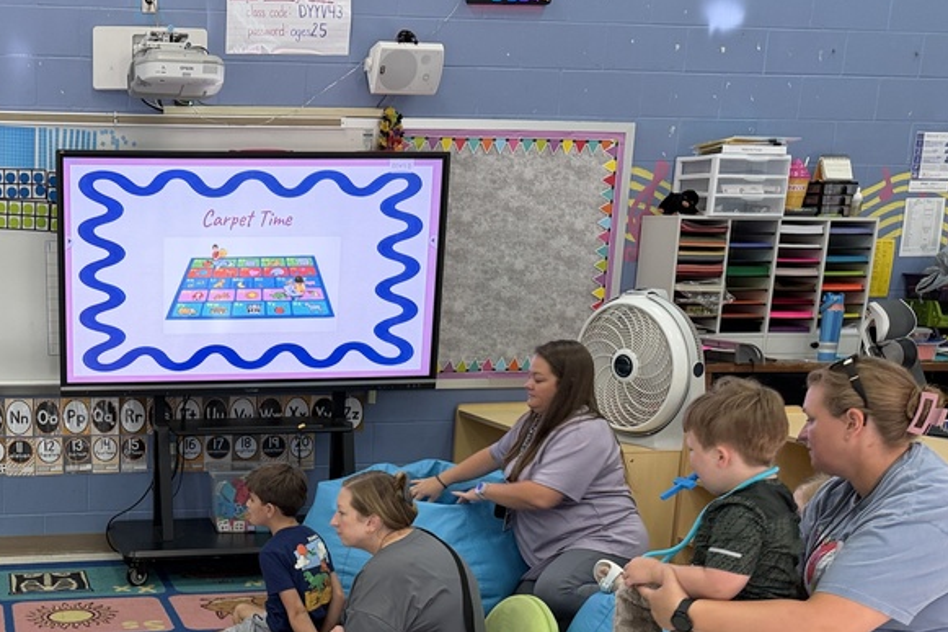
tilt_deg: -11.3
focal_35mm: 44
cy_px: 529
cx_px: 145
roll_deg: -1.6
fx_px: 1158
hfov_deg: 41.9
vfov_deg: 29.6
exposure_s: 1/60
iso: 125
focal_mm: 6.76
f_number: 1.78
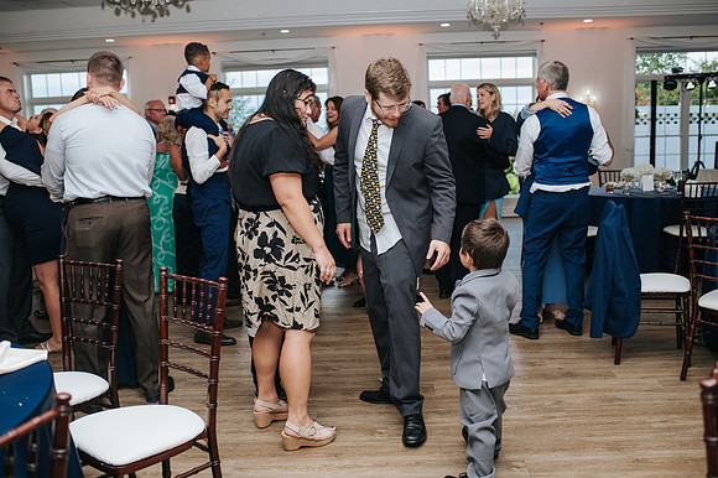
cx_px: 359
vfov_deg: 37.8
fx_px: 698
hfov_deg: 54.5
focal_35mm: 35
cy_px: 239
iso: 800
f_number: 3.2
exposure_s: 1/200
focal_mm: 35
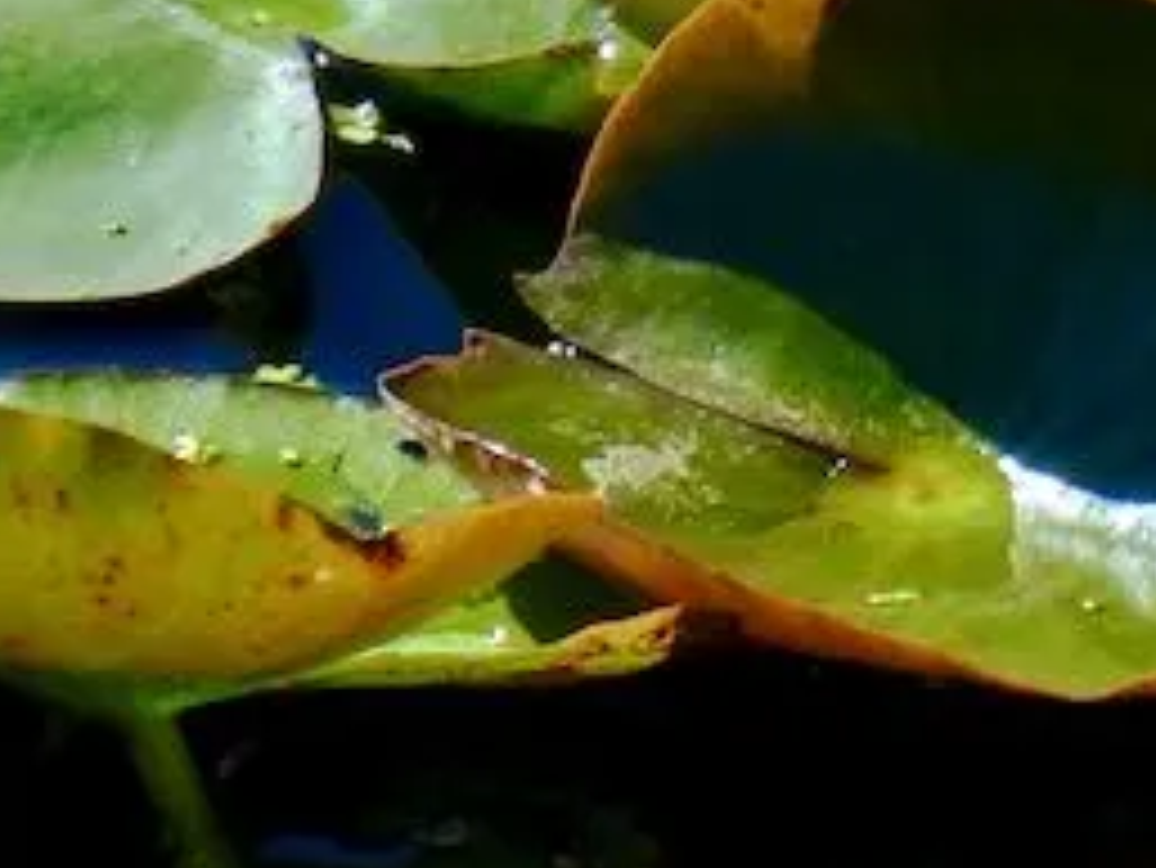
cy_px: -697
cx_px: 1538
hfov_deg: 2.9
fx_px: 23120
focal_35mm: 692
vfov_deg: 2.1
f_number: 4.6
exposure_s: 1/696
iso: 160
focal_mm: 31.4
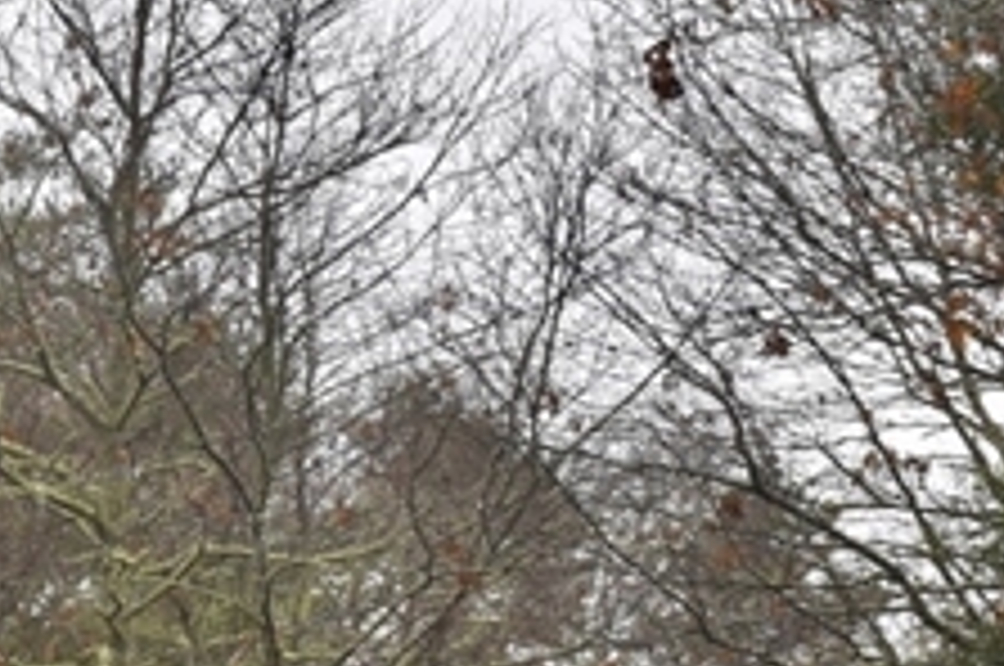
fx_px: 5188
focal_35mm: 186
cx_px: -689
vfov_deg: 7.3
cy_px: 587
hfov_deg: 10.5
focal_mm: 27
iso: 100
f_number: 5.6
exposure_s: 1/250
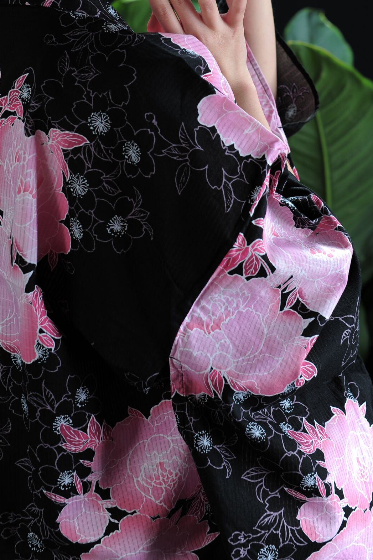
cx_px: 176
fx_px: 1338
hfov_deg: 15.9
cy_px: 96
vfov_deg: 23.2
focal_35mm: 86
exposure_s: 1/160
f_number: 5.6
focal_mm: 50
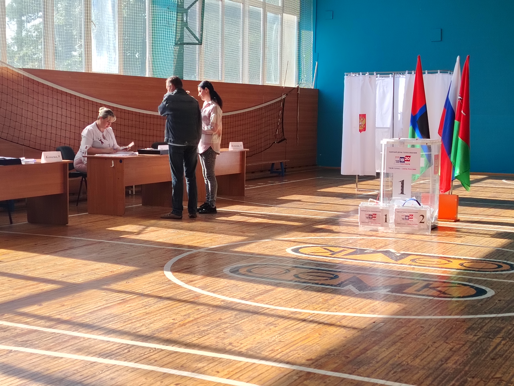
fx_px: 876
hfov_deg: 32.7
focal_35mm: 59
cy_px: 193
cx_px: 257
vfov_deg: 24.8
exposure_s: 1/253
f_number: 1.75
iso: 100
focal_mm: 5.25
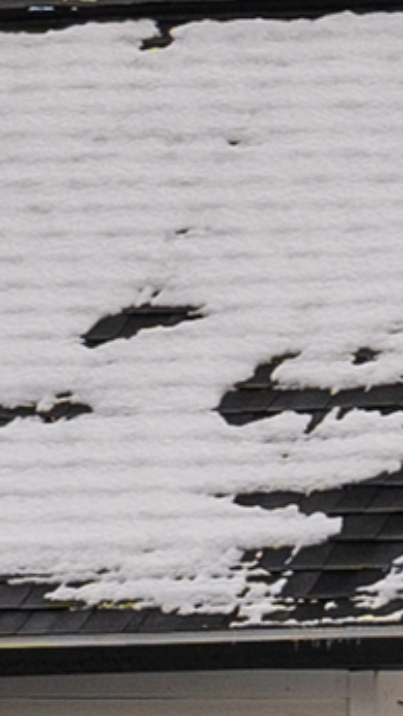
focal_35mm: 334
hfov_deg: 3.3
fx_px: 6350
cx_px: 2069
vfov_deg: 6.5
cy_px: 613
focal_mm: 24
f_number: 5.6
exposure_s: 1/640
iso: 100
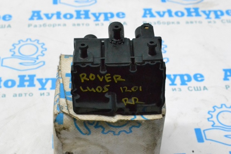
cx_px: 116
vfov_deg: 16.5
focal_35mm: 82
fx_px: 529
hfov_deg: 24.6
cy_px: 77
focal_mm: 55
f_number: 11
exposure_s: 1/160
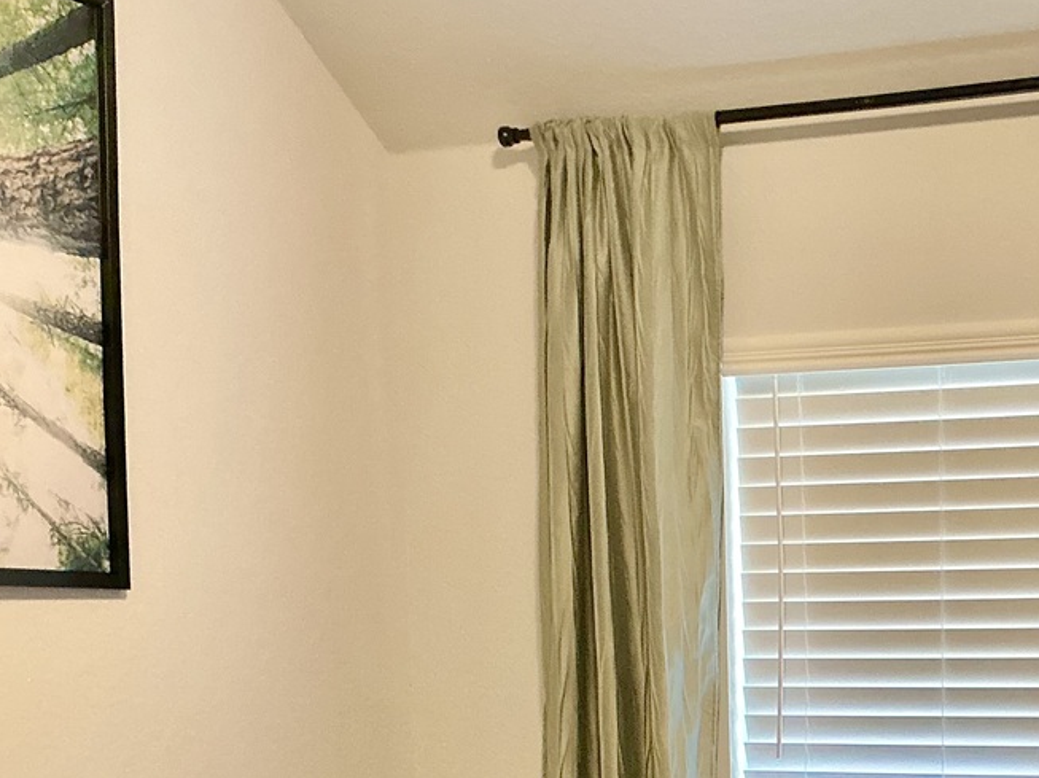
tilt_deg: -6.0
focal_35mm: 64
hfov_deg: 28.2
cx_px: 1069
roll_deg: +0.1
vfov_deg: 21.8
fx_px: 1920
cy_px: 842
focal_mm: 3
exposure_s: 1/60
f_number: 1.8
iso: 200
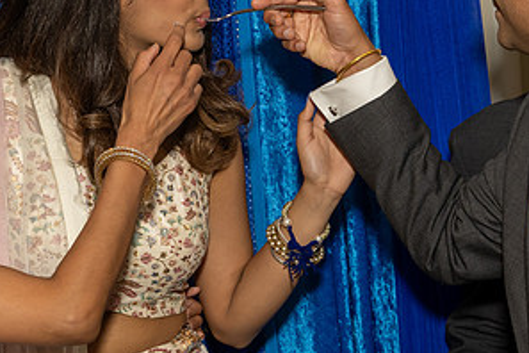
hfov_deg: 17.9
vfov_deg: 12.0
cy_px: 154
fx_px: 1675
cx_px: 253
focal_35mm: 114
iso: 800
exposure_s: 1/250
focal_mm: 38
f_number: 7.1
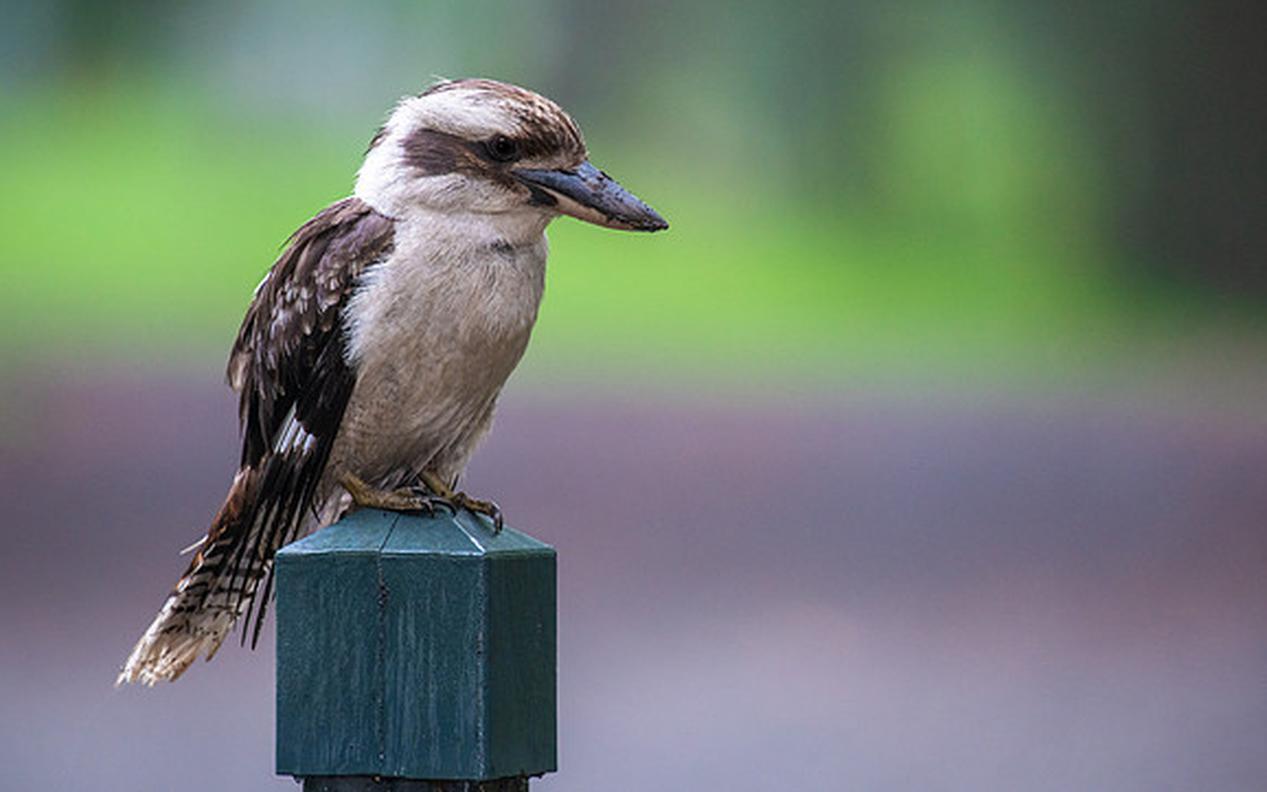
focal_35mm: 546
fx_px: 18850
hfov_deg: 3.8
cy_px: 346
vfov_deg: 2.4
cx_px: 591
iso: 1250
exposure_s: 1/50
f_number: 5.6
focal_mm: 500
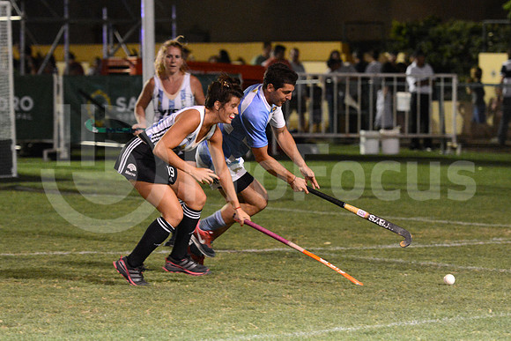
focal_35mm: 120
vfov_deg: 11.4
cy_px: 170
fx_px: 1704
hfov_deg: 17.1
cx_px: 256
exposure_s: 1/400
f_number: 2.8
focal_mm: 120
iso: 5000
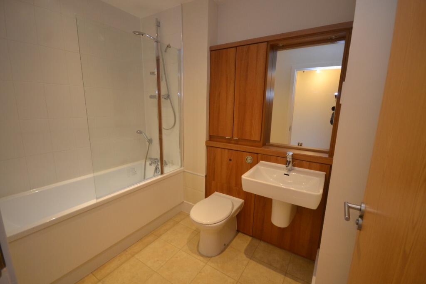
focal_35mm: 15
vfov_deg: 77.3
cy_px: 142
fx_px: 178
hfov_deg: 100.4
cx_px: 213
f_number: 4
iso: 900
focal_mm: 10
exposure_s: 1/60
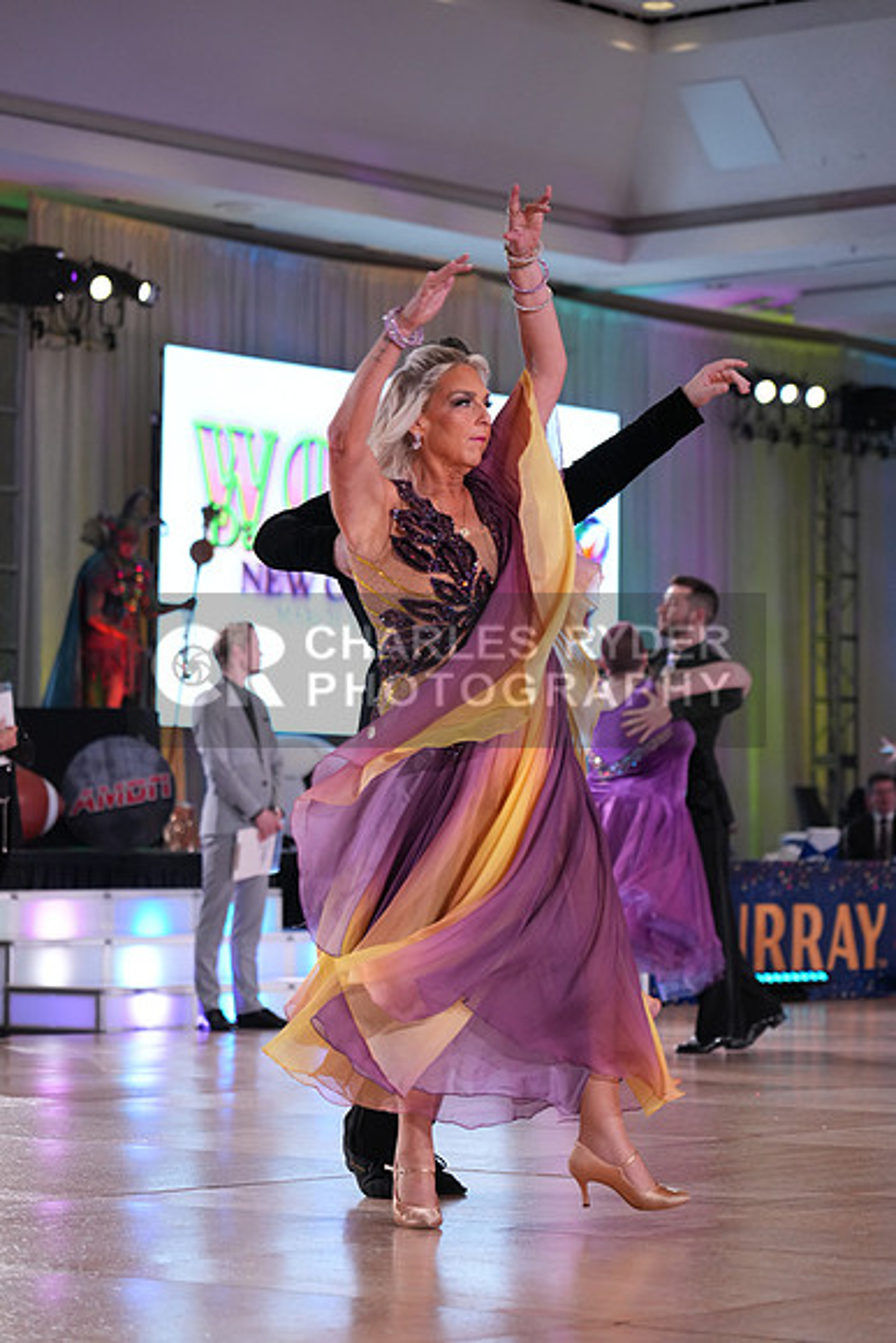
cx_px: 448
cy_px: 672
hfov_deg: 13.0
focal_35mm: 105
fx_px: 3917
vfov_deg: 19.5
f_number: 4
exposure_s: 1/500
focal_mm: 105
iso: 2000
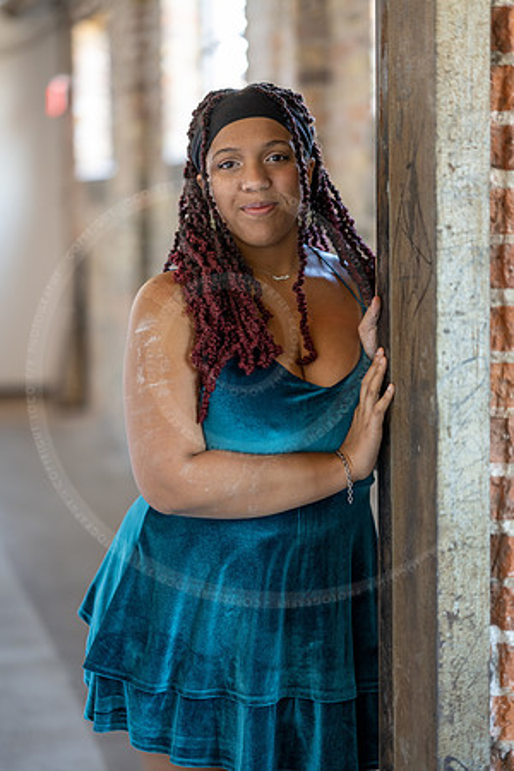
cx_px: 257
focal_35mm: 85
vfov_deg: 23.9
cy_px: 386
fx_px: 1820
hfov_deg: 16.1
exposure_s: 1/100
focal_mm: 85
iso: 500
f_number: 1.8
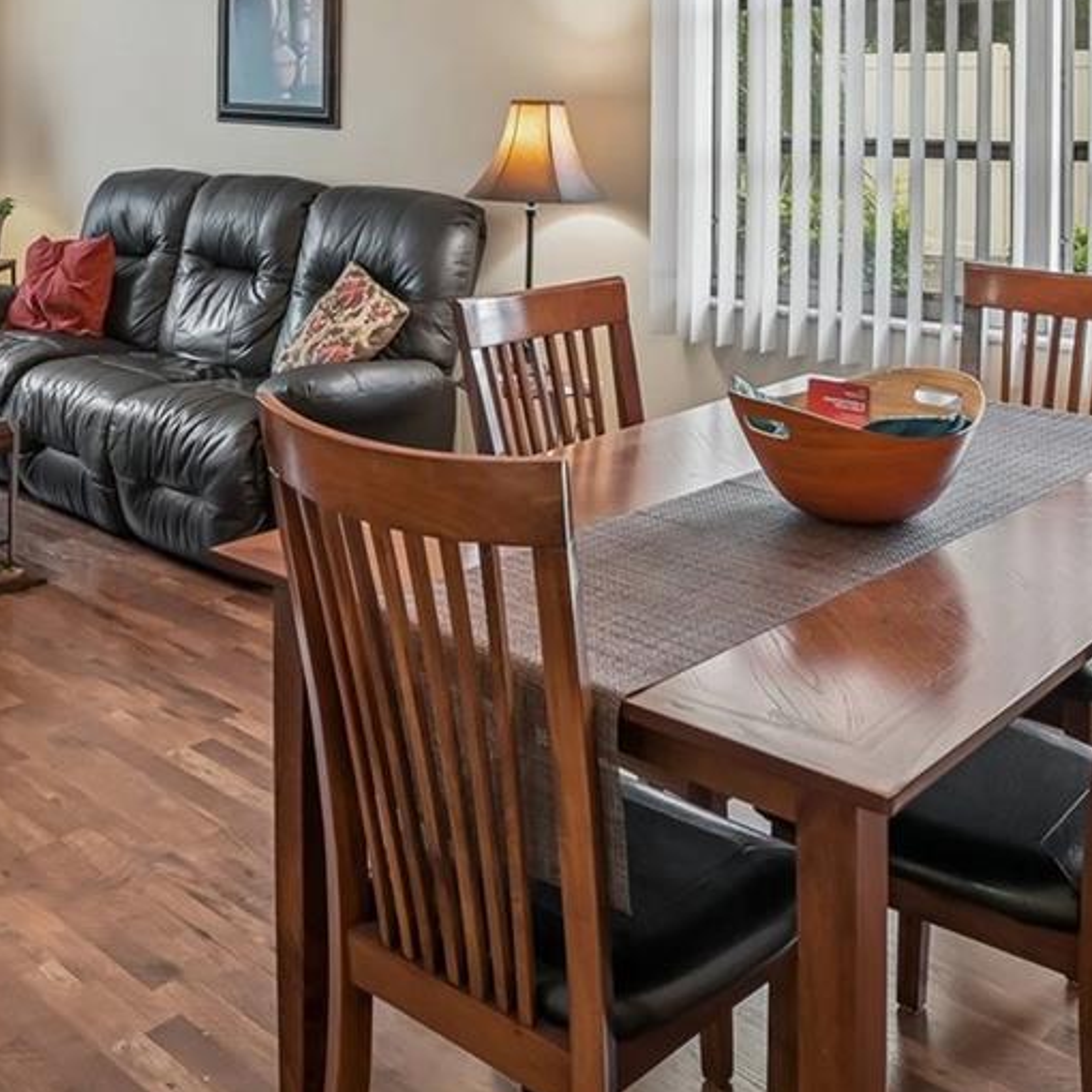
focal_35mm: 40
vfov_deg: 38.8
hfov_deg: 41.5
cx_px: 390
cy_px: 101
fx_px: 1428
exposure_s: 1/20
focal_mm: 15
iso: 400
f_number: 8
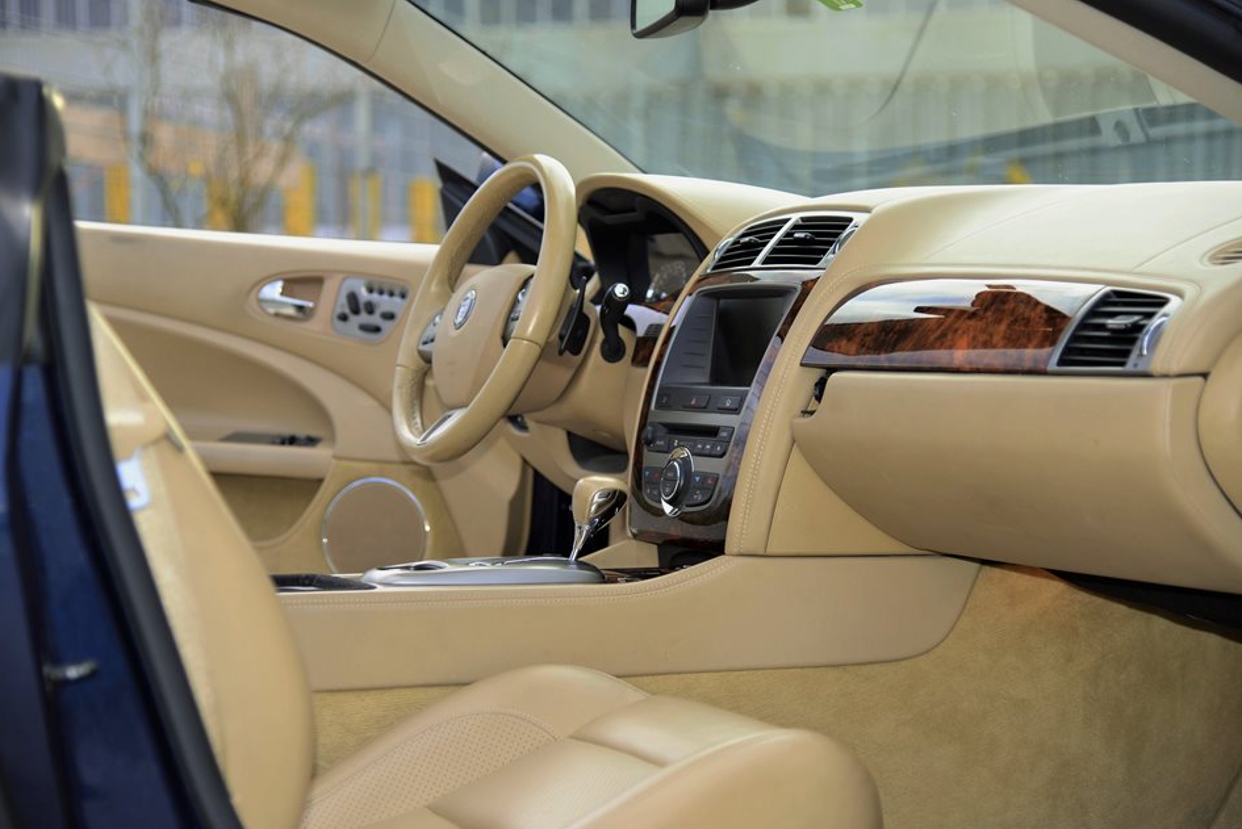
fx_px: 2623
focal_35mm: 76
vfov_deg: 18.0
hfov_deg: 26.6
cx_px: 615
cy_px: 418
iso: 200
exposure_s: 1/160
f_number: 4
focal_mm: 75
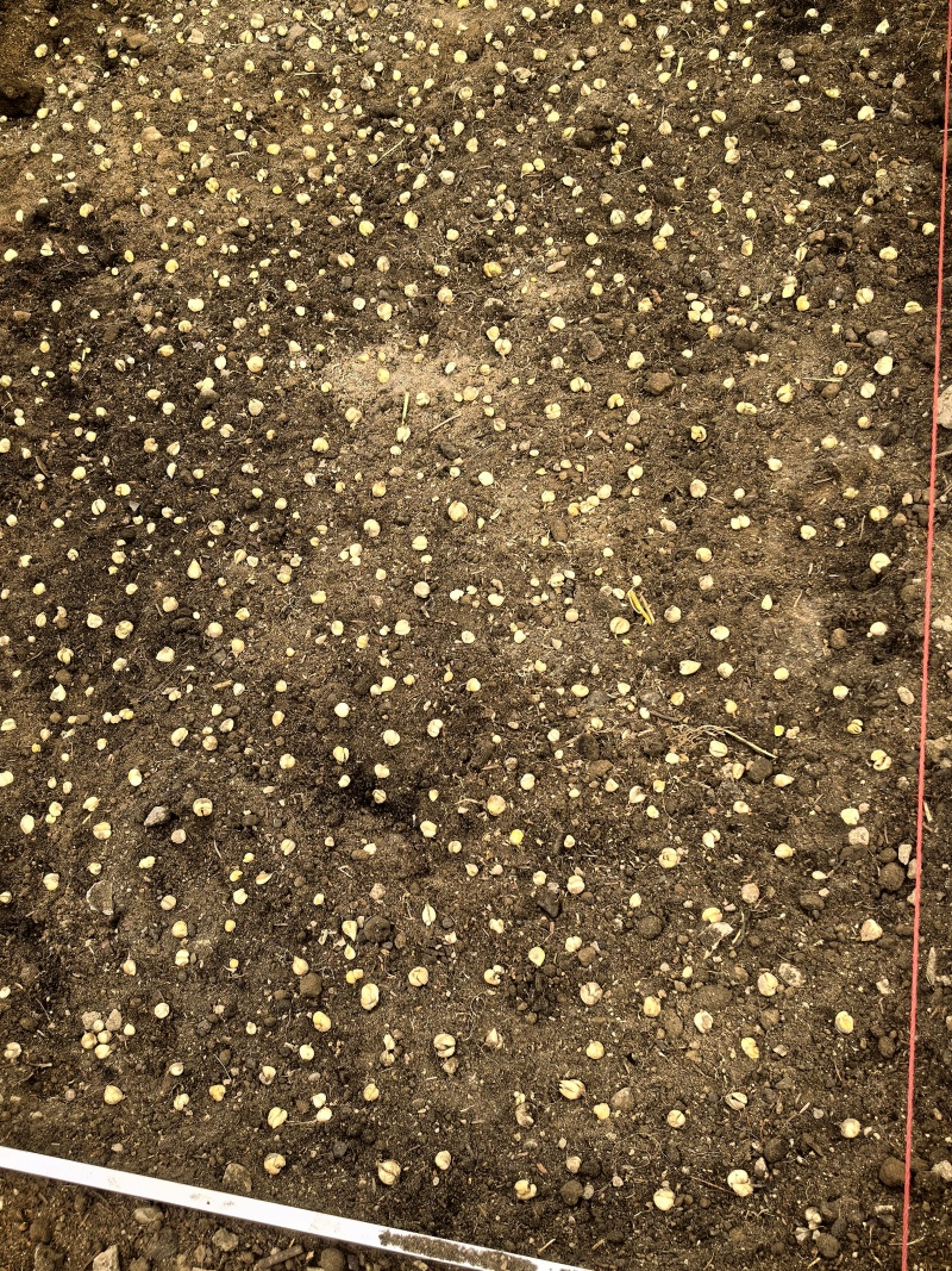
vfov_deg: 42.1
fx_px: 1650
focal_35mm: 45
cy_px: 636
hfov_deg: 32.2
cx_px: 476
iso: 50
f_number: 2
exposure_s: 1/540
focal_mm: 6.98
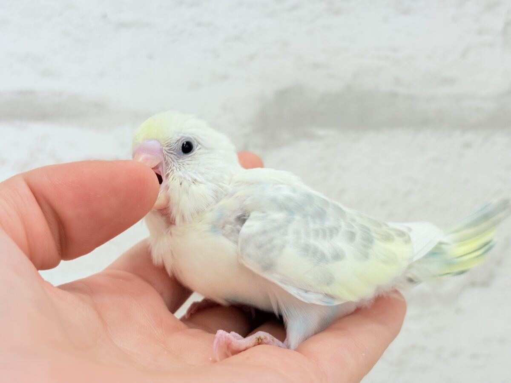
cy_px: 192
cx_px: 256
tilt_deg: -0.4
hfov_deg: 36.8
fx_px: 768
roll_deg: +0.6
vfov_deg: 28.0
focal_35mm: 52
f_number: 1.6
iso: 32
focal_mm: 5.96
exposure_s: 1/50
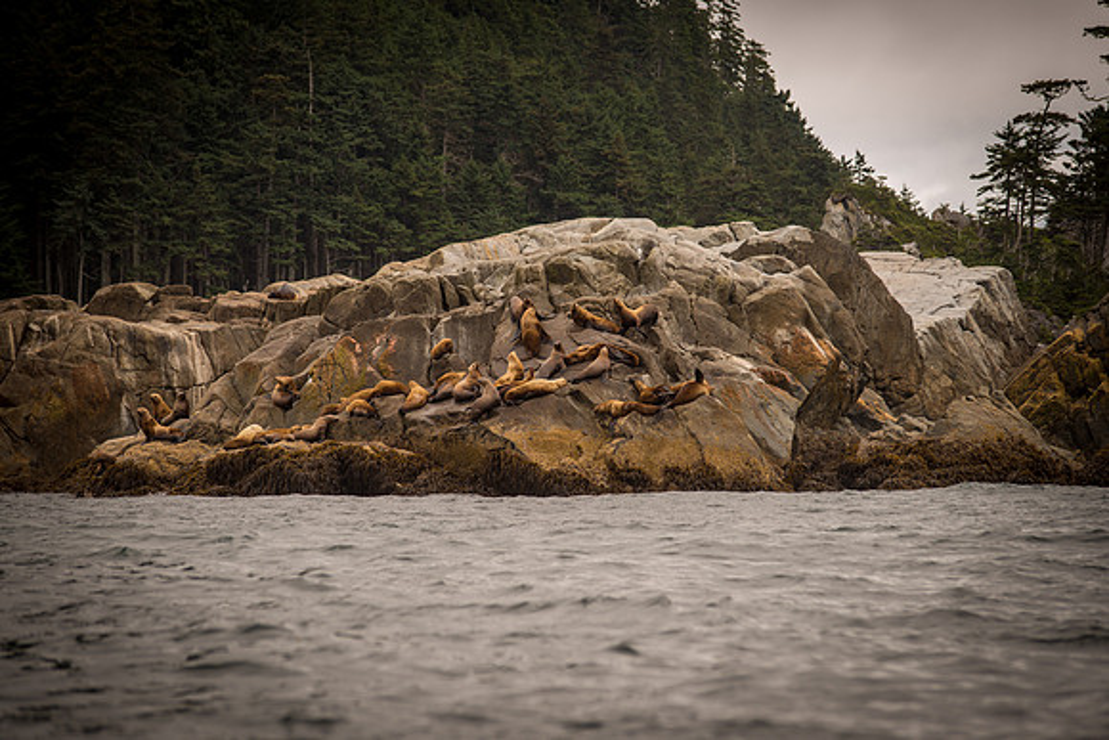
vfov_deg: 7.5
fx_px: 5677
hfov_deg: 11.2
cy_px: 381
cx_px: 577
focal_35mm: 184
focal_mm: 175
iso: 100
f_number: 4
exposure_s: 1/500
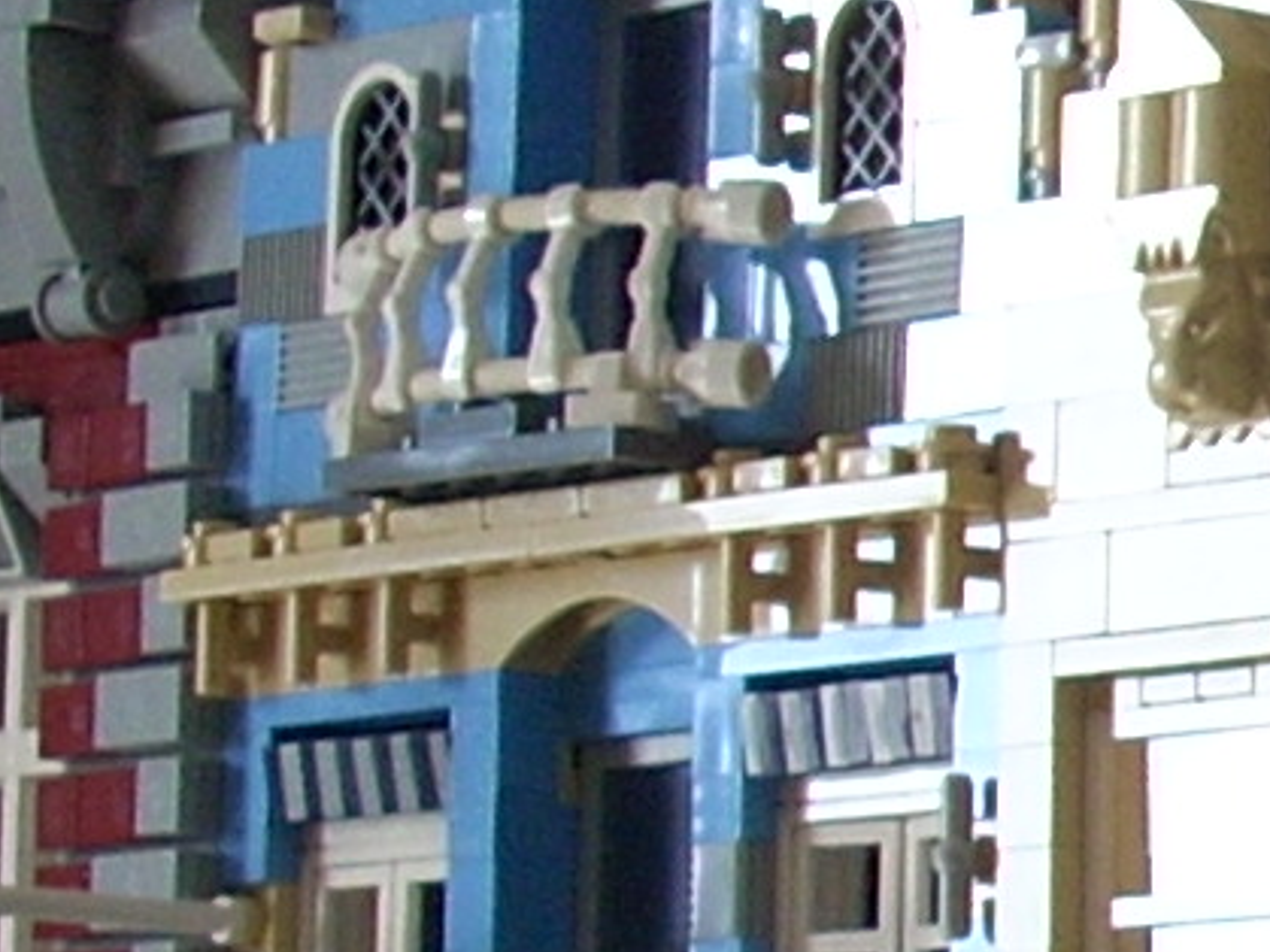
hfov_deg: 7.9
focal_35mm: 226
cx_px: 3364
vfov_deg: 6.6
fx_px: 8289
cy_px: 712
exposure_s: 1/30
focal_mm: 6.2
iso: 109
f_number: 2.8
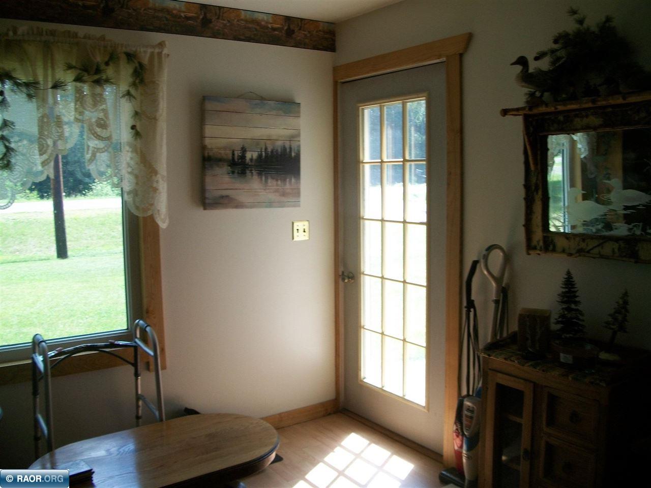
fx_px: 602
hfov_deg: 56.8
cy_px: 244
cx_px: 326
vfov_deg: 44.2
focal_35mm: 32
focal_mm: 5.7
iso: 80
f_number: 2.9
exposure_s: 1/125
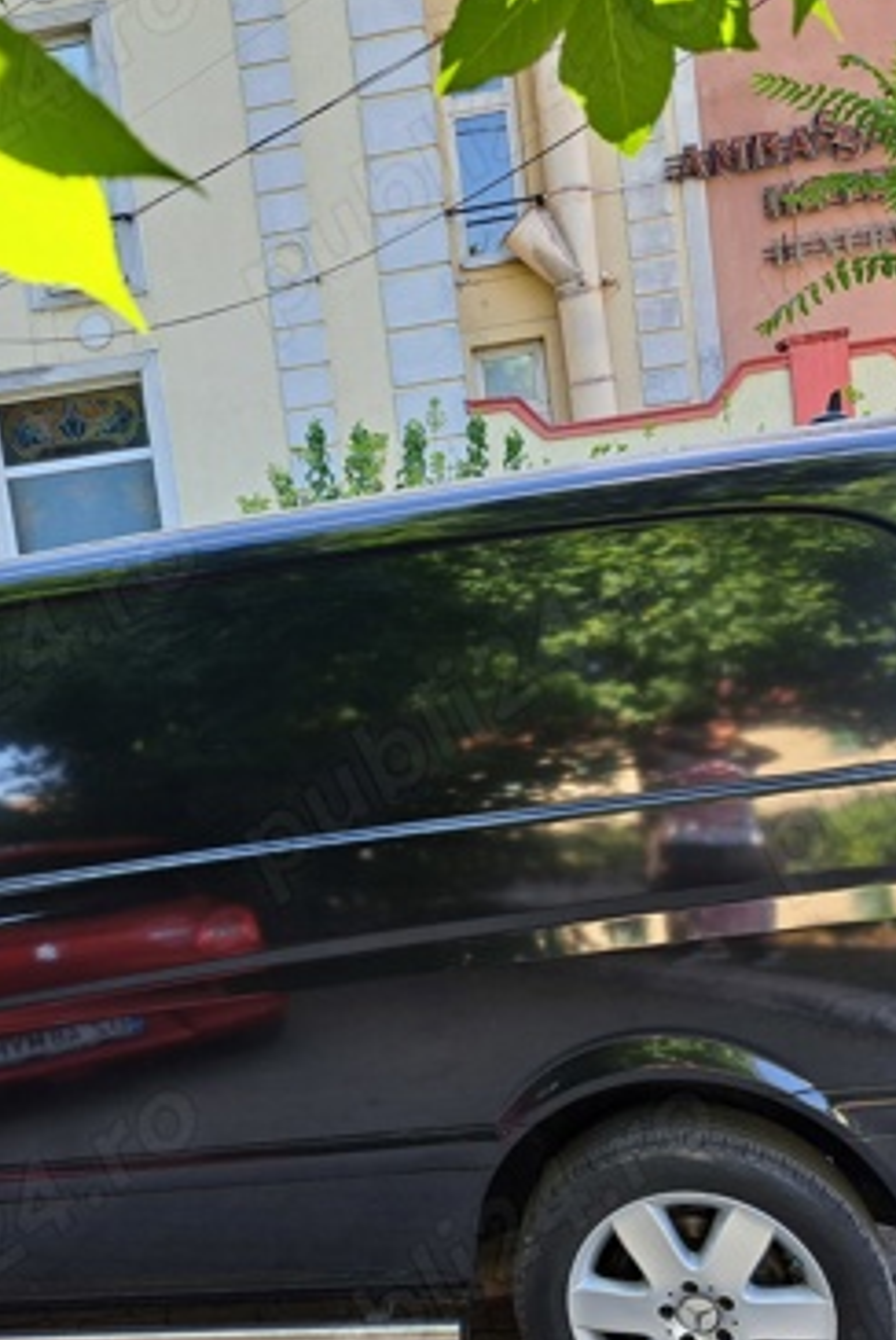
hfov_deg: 32.0
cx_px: 217
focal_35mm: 41
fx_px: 1528
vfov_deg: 47.3
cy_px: 742
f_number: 1.8
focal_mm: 5.23
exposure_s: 1/190
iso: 50
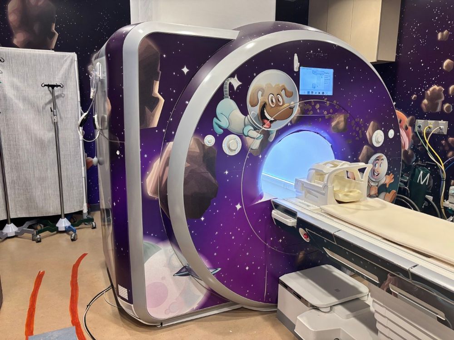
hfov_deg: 67.3
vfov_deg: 53.1
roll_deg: -0.9
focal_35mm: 26
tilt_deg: -10.6
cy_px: 170
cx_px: 227
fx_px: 341
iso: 250
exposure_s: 1/60
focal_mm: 5.96
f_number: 1.6
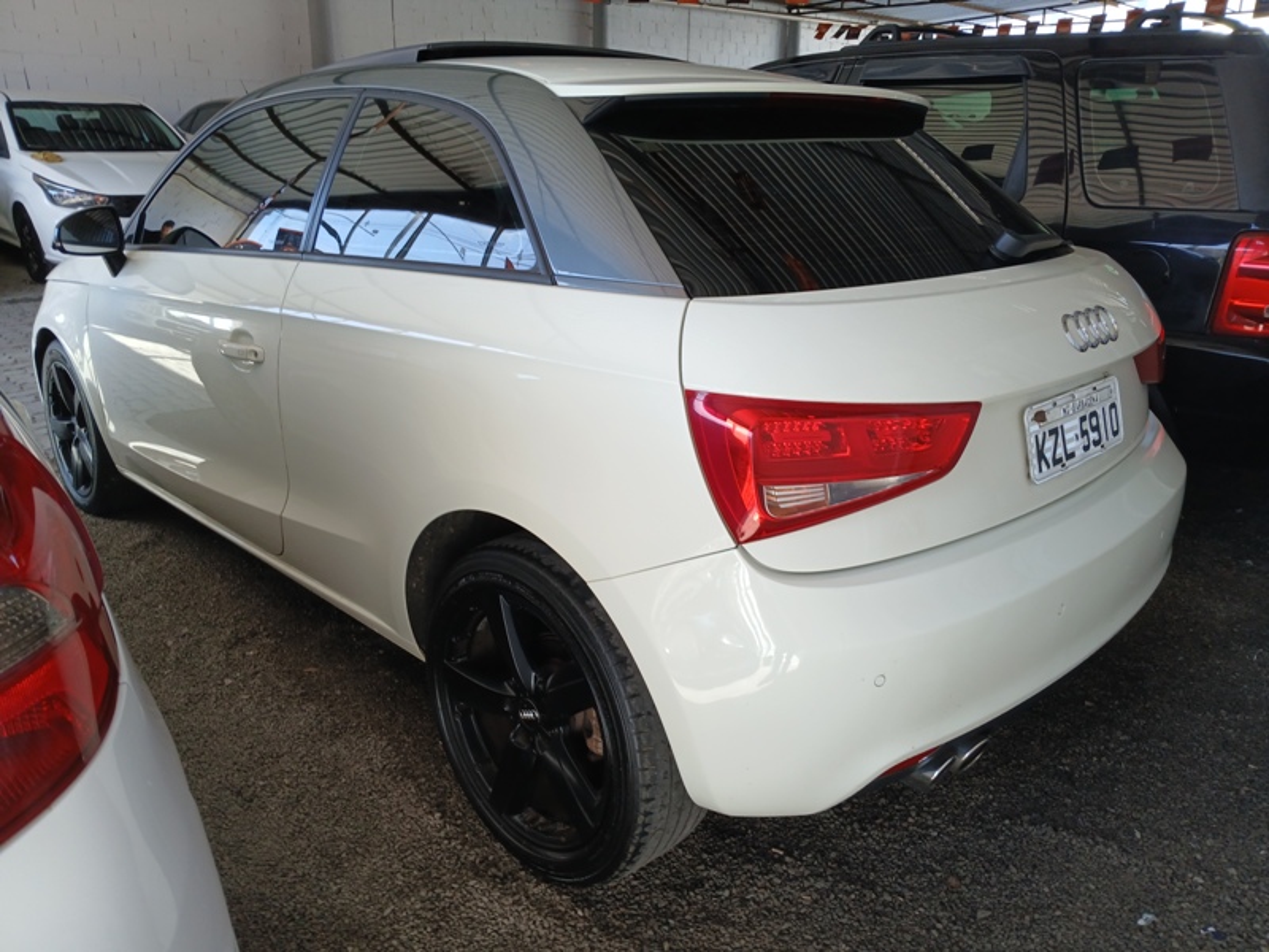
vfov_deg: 53.1
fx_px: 953
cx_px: 634
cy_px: 476
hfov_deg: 67.3
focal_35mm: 26
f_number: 1.8
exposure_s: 1/60
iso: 40
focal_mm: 3.98
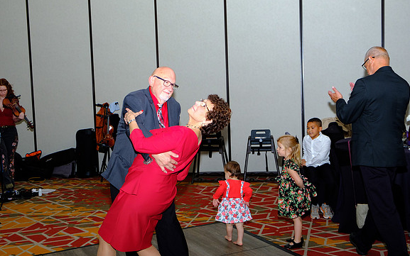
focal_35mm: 41
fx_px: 458
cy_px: 122
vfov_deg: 31.3
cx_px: 205
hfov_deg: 48.2
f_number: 7.1
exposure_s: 1/160
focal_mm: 26.5
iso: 1600
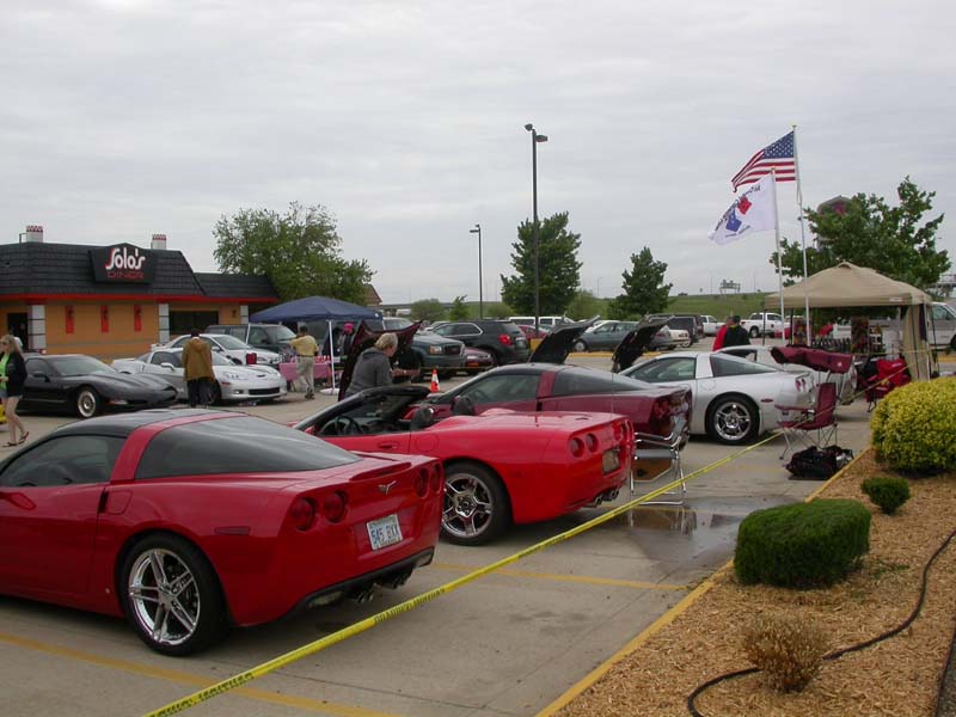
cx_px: 478
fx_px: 1049
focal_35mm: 38
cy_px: 358
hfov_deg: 49.0
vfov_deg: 37.7
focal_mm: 7.85
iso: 100
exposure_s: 1/282
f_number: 6.7
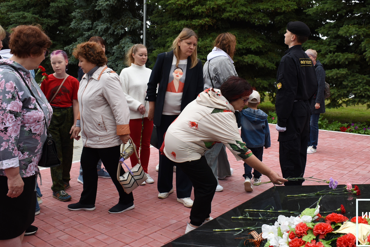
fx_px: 391
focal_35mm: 38
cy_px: 108
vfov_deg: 35.0
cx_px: 195
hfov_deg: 50.7
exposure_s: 1/320
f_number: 5.6
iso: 200
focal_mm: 22
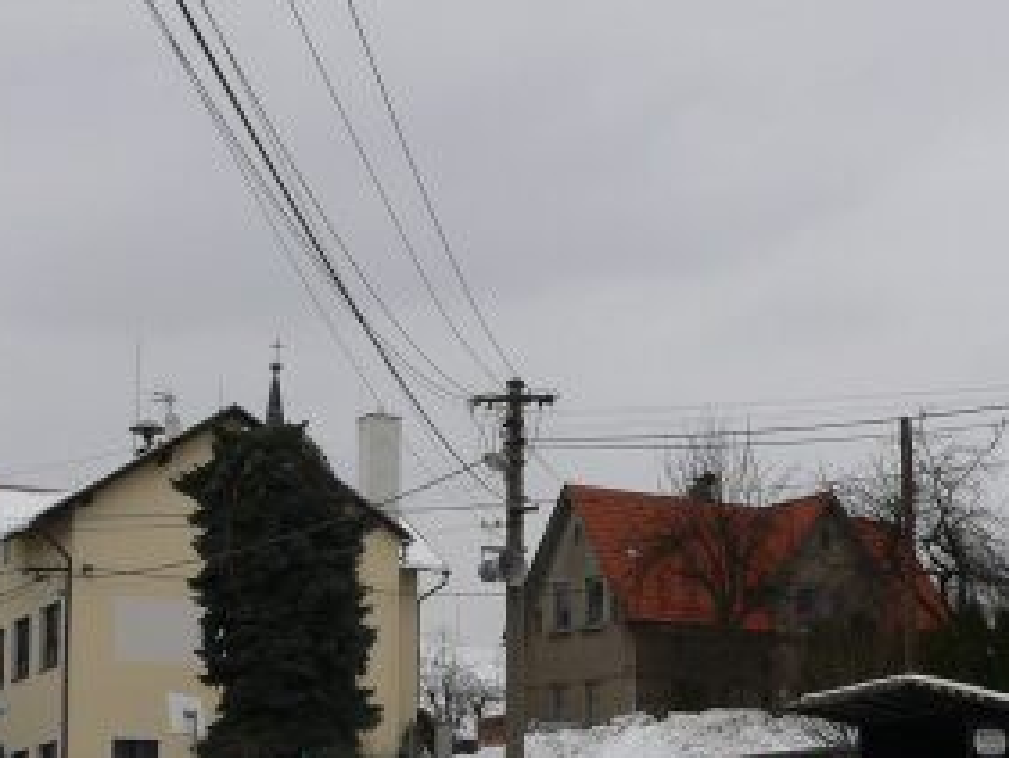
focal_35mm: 82
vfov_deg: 17.8
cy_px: 632
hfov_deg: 23.7
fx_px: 2391
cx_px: 700
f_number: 4.6
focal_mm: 6
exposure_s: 1/500
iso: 80
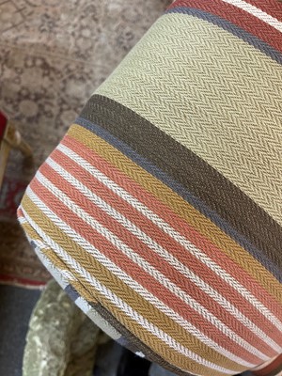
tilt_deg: -82.2
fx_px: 282
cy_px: 188
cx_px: 141
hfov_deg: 53.1
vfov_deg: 67.3
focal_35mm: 26
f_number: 1.6
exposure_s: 1/50
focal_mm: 5.1
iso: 200
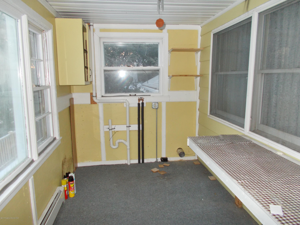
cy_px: 112
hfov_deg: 67.3
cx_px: 150
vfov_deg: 53.1
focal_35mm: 26
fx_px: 225
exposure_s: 1/25
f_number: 3.2
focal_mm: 4.6
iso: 200
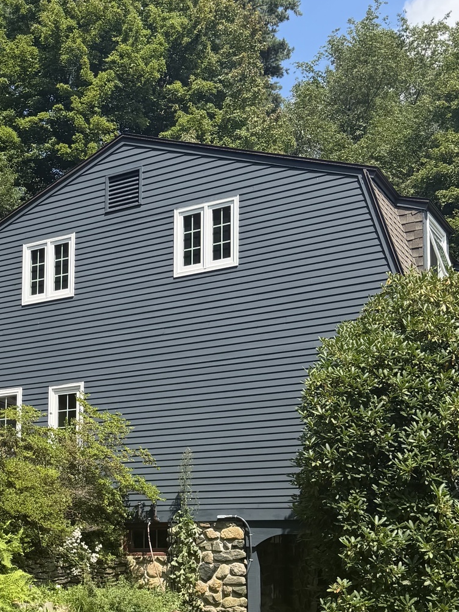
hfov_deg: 25.9
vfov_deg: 34.2
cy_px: 459
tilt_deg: +6.6
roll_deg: -1.4
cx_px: 69
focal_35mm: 55
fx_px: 972
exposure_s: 1/2611
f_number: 1.78
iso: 80
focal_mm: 6.76
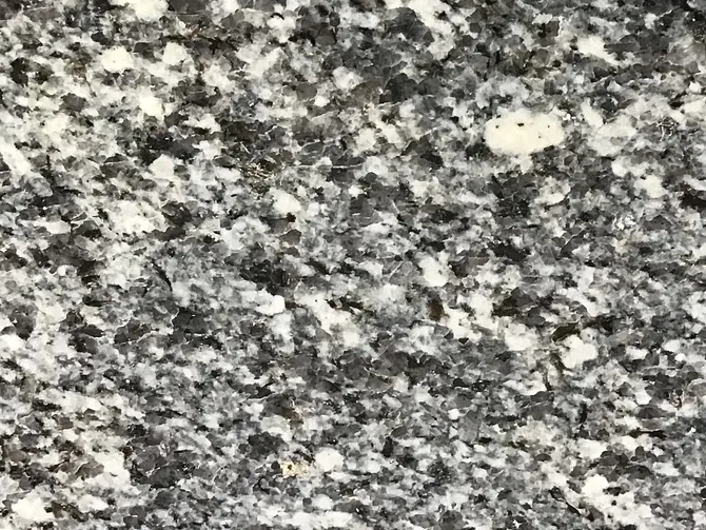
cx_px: 393
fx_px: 1510
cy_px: 101
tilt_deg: -33.2
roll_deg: +2.1
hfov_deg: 26.3
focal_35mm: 74
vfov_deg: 19.7
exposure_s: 1/30
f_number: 2.4
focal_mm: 3.3
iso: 80
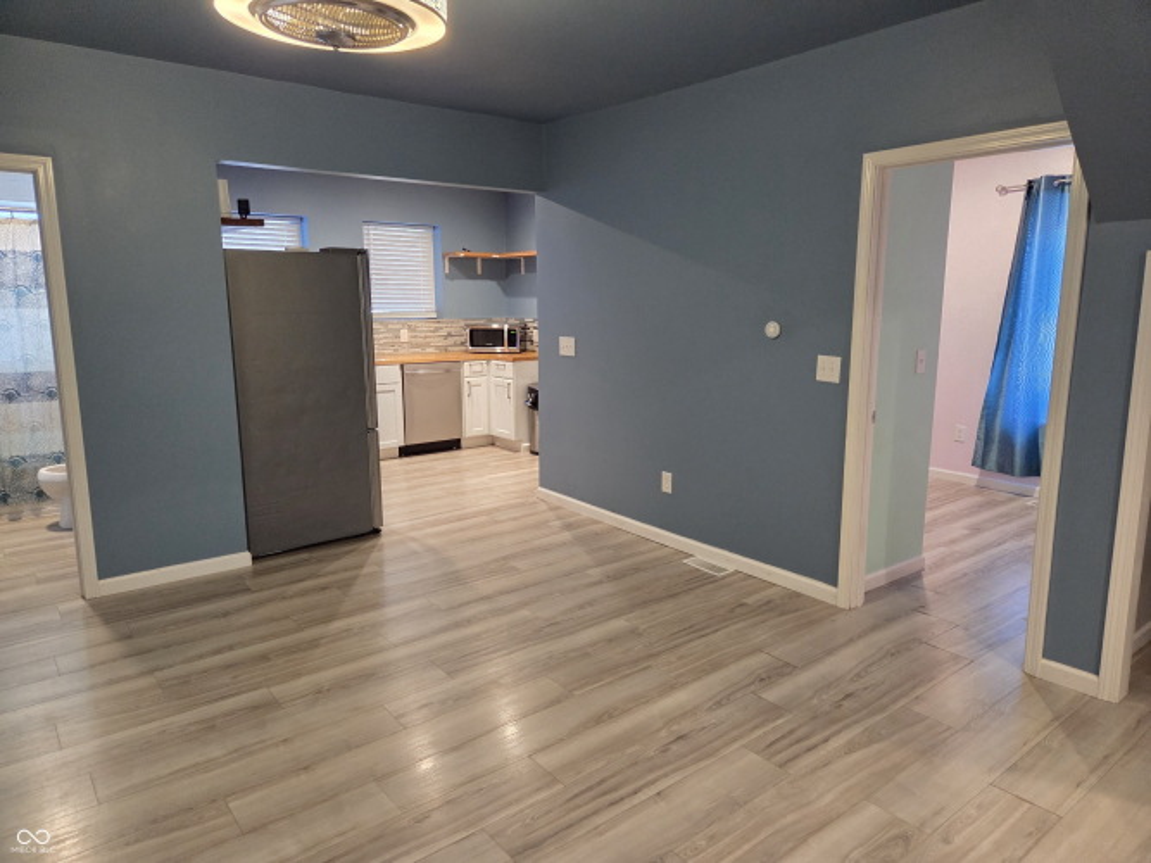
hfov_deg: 73.9
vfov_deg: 58.9
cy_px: 432
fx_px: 765
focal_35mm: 23
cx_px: 576
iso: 1250
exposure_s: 1/120
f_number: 1.8
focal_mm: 5.4
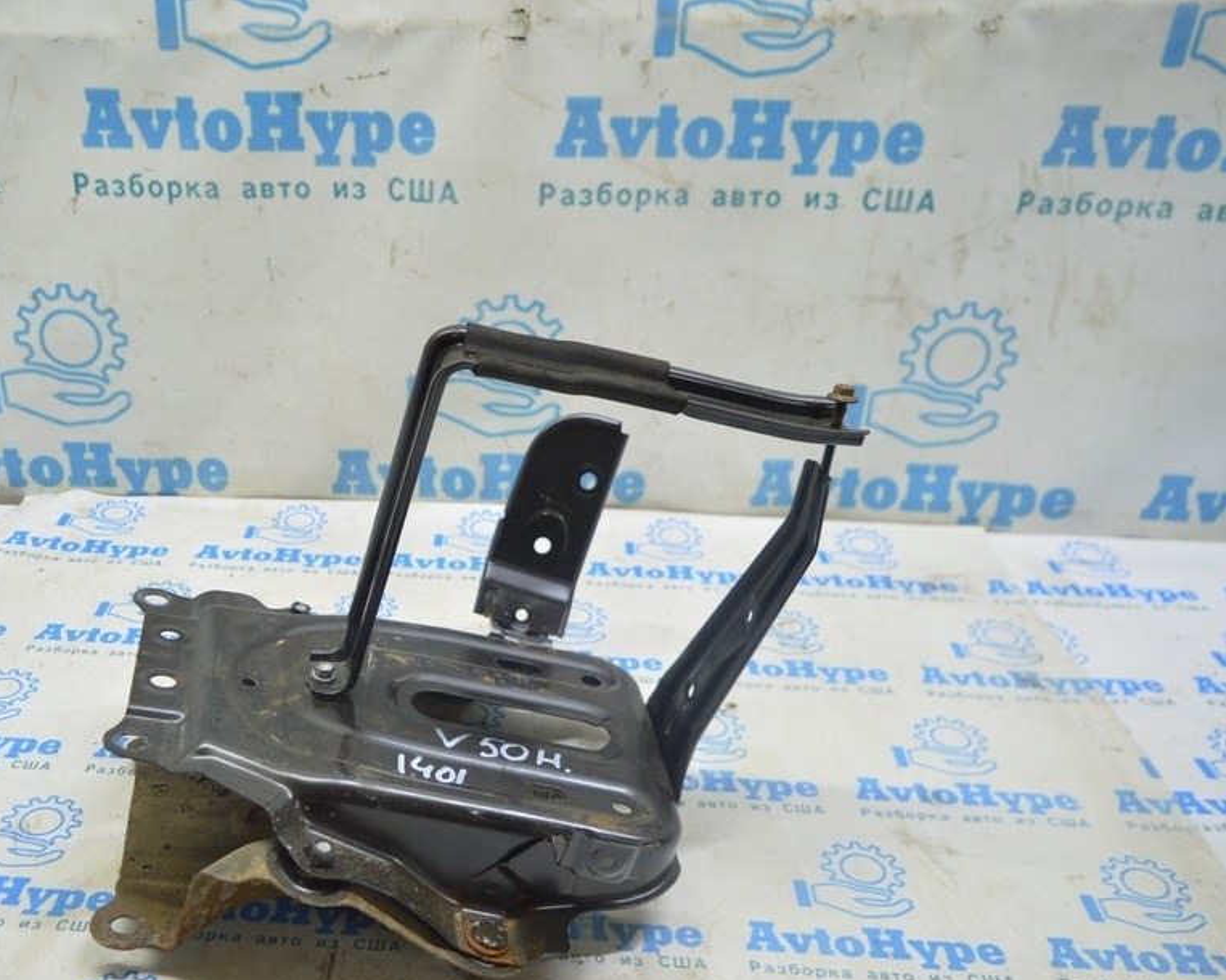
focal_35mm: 34
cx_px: 431
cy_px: 545
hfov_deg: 52.1
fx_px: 1233
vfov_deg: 43.3
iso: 400
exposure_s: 1/40
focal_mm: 18
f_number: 3.5
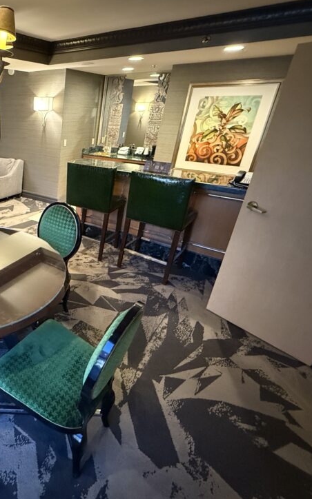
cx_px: 17
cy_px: 236
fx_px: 286
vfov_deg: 82.2
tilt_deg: -24.4
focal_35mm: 21
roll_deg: -0.7
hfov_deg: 49.3
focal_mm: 2.22
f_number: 2.2
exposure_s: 1/40
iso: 1250
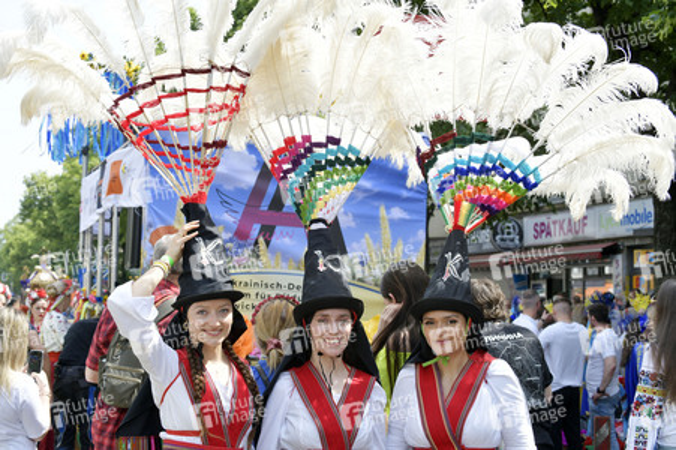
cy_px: 225
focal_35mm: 70
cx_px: 338
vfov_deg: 19.4
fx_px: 1313
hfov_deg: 28.9
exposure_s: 1/160
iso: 160
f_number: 8
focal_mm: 70
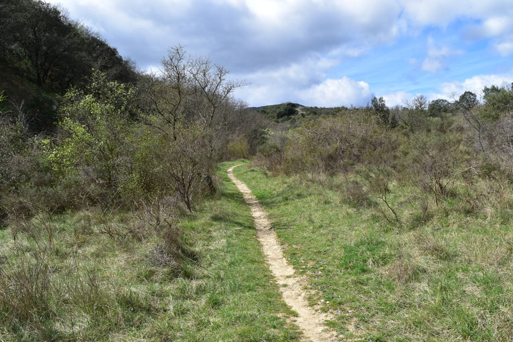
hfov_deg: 61.9
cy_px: 171
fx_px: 428
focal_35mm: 30
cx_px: 256
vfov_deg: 43.6
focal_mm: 20
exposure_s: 1/400
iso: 400
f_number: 14
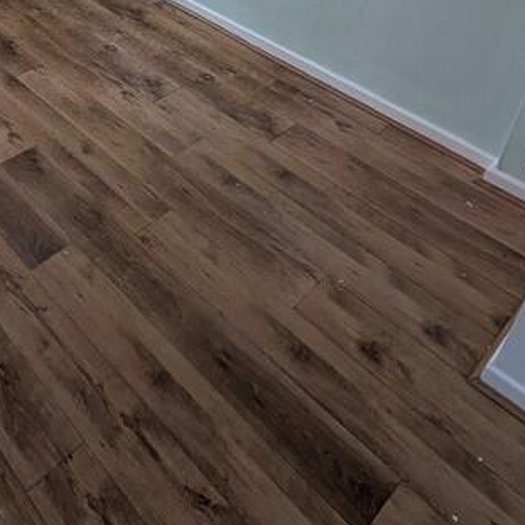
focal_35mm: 35
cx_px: 47
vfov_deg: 39.9
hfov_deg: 43.0
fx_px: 601
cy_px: -30
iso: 89
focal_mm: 2.02
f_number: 1.7
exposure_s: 1/80.5
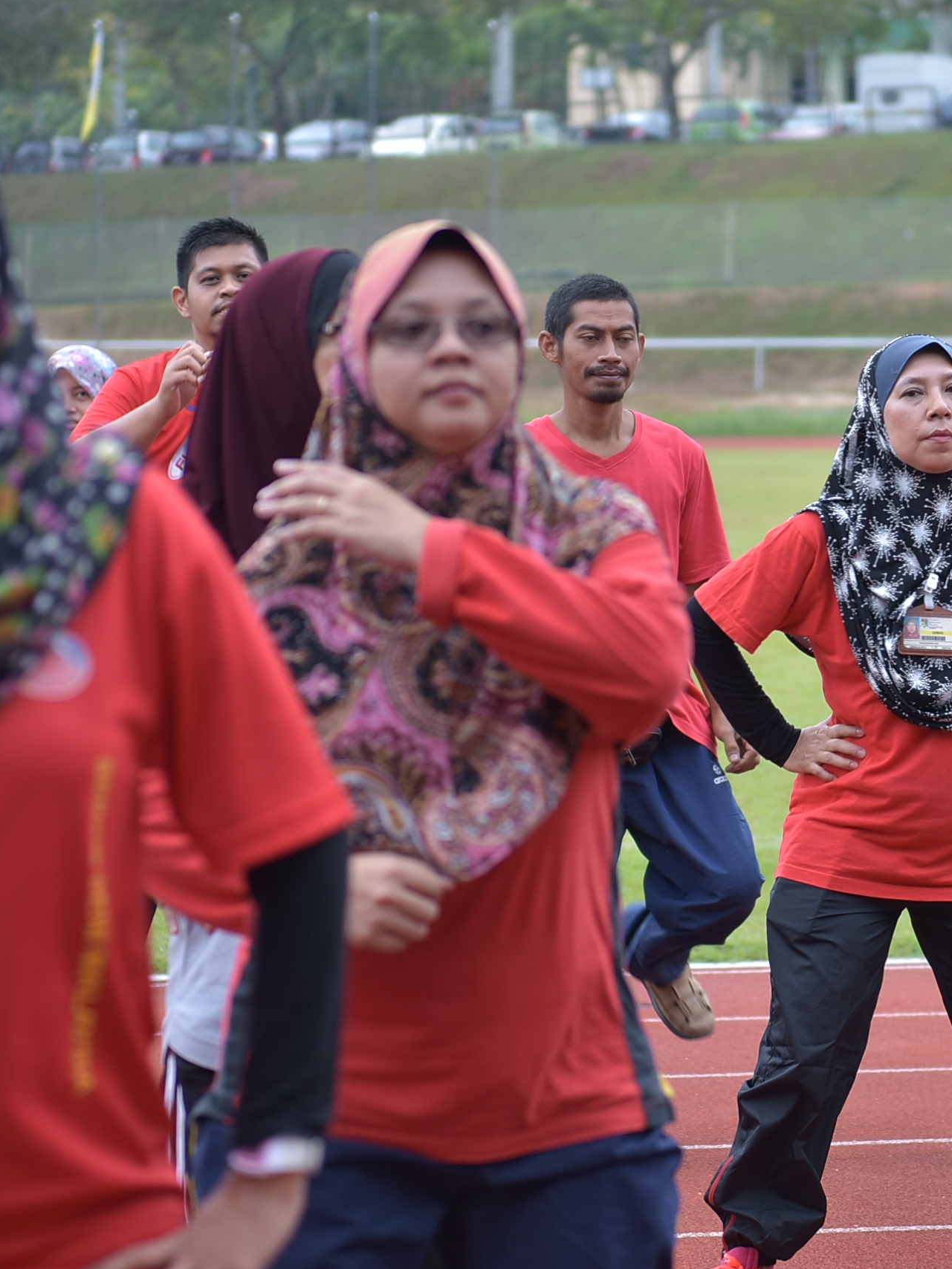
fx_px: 6490
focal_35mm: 177
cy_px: 528
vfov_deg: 11.2
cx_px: 795
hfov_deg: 8.4
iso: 100
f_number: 2.8
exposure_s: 1/200
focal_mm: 70
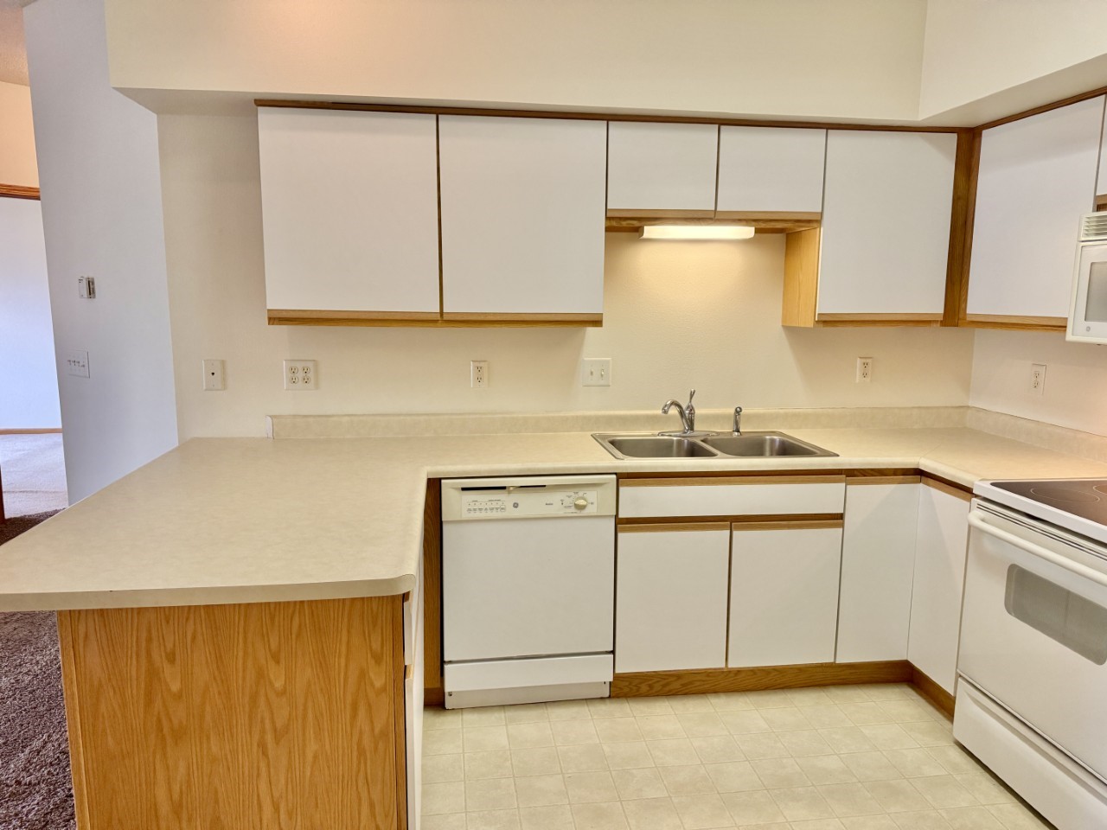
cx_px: 554
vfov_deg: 56.8
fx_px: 768
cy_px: 415
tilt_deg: -8.5
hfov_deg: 71.6
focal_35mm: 24
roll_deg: -0.1
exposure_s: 1/120
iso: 320
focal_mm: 6.76
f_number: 1.78
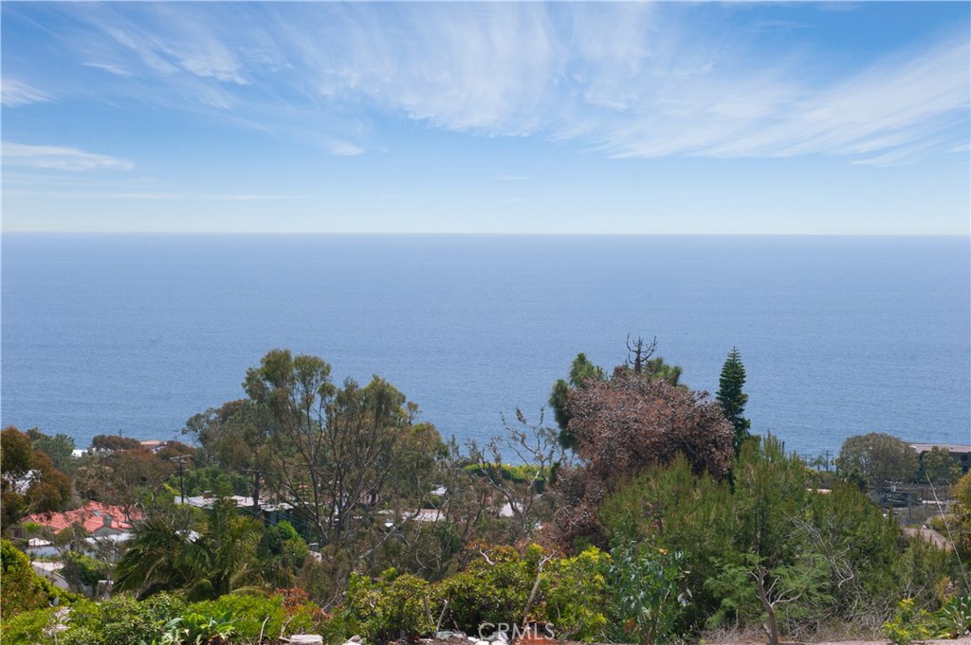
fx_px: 1886
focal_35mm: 70
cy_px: 322
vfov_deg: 19.4
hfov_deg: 28.9
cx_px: 486
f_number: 11
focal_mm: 70
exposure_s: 1/200
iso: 400
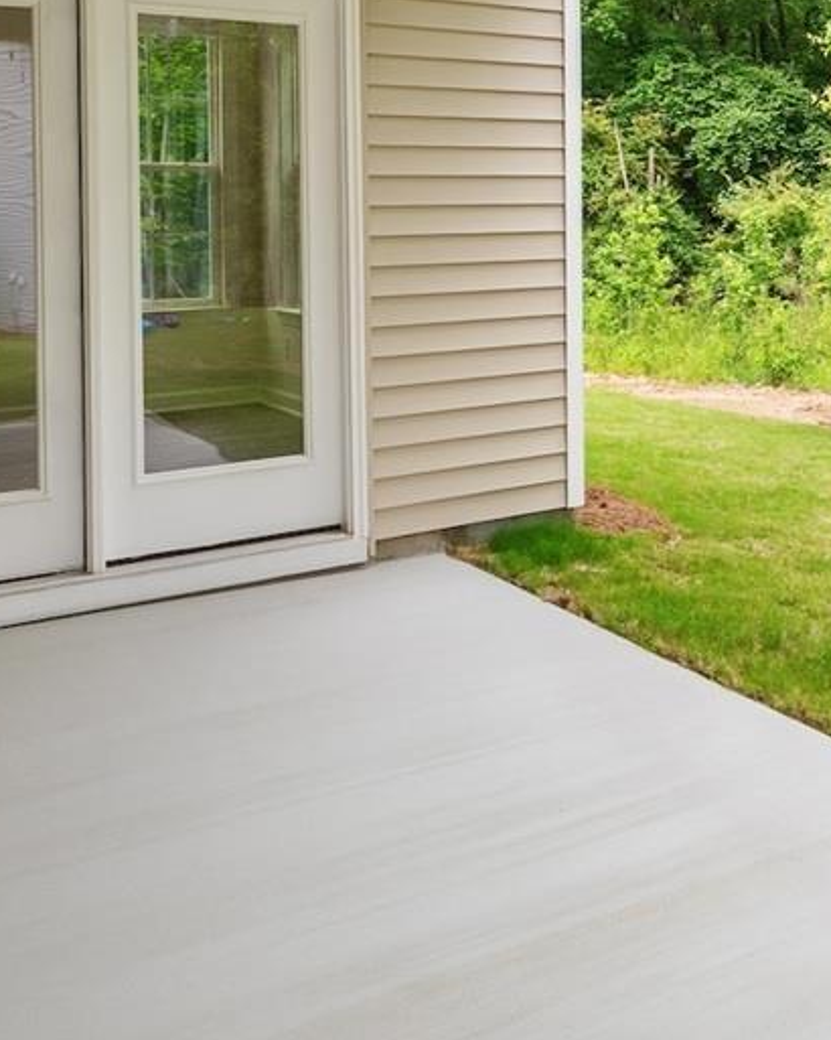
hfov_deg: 32.6
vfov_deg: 43.0
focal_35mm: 41
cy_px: 225
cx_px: 884
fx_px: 1261
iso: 400
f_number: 6.3
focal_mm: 14
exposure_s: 1/2000
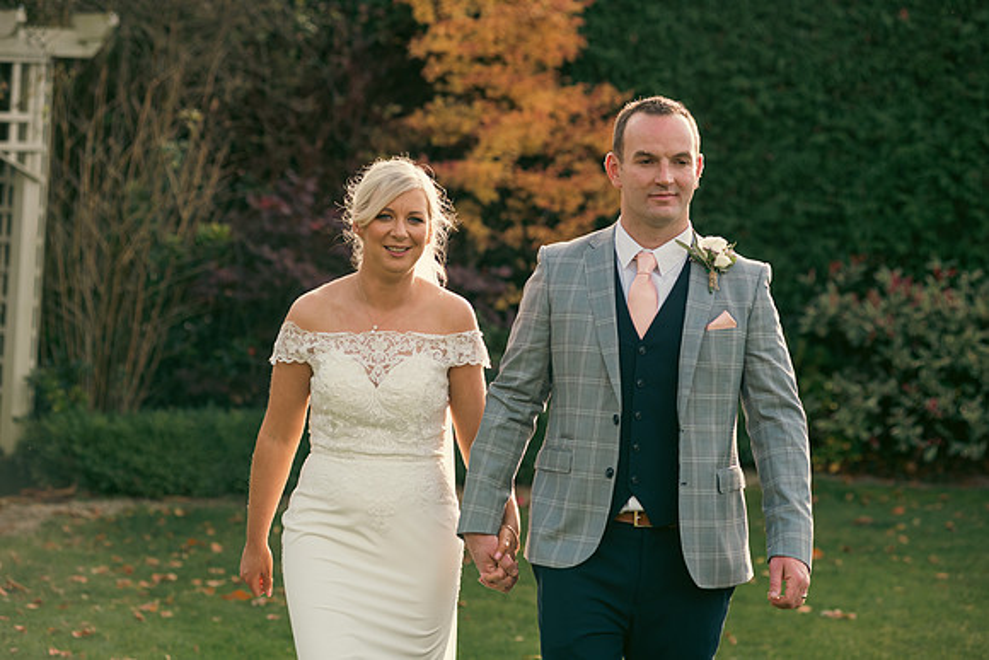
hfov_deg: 17.1
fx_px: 3297
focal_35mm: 120
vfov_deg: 11.4
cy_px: 330
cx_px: 494
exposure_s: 1/200
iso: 100
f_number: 3.5
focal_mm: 120
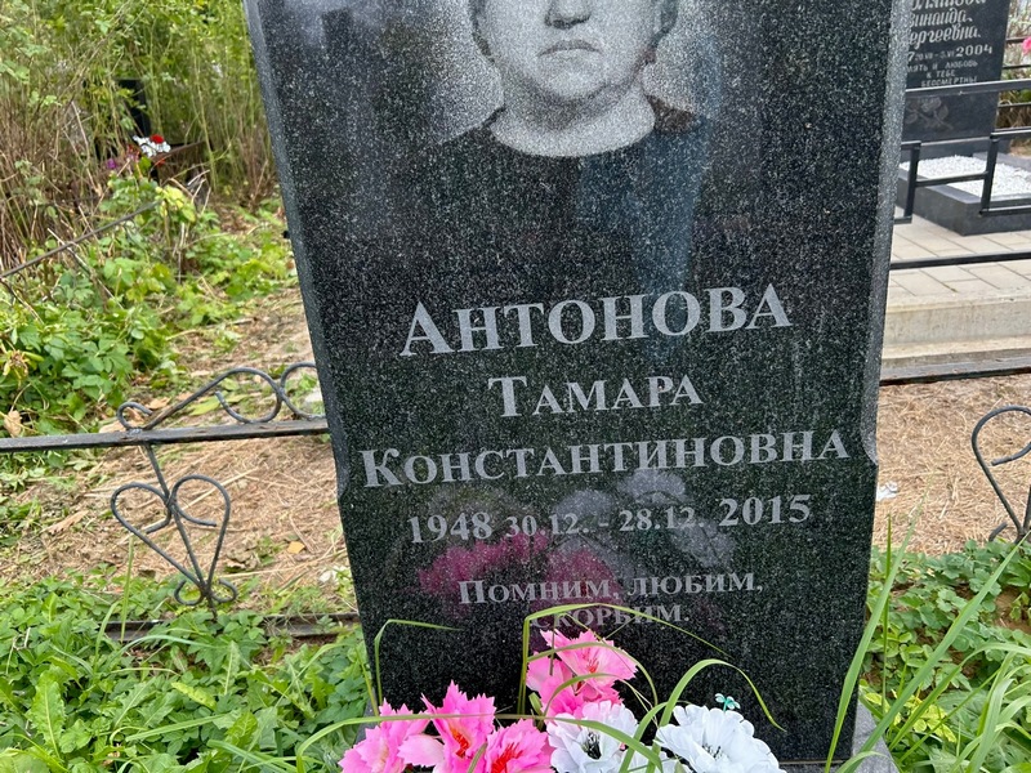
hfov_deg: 67.3
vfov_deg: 53.1
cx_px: 516
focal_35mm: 26
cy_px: 386
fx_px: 774
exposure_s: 1/611
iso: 50
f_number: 1.5
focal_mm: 5.7
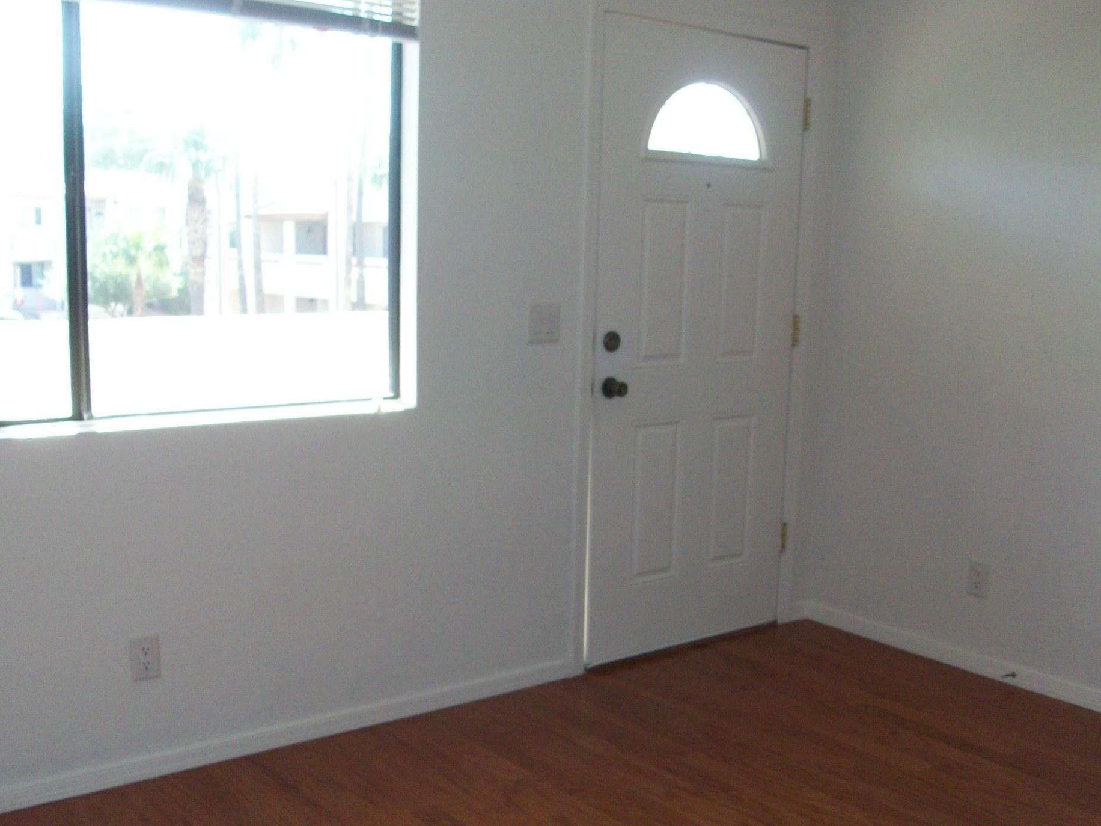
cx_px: 566
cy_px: 441
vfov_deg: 37.7
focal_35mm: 38
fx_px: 1209
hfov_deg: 49.0
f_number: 2.8
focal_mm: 5.7
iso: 160
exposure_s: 1/98.1
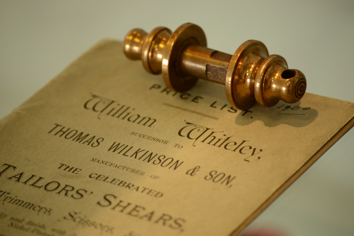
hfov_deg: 8.6
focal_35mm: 240
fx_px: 2360
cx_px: 177
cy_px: 118
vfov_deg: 5.7
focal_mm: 160
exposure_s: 1/30
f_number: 5.3
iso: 450
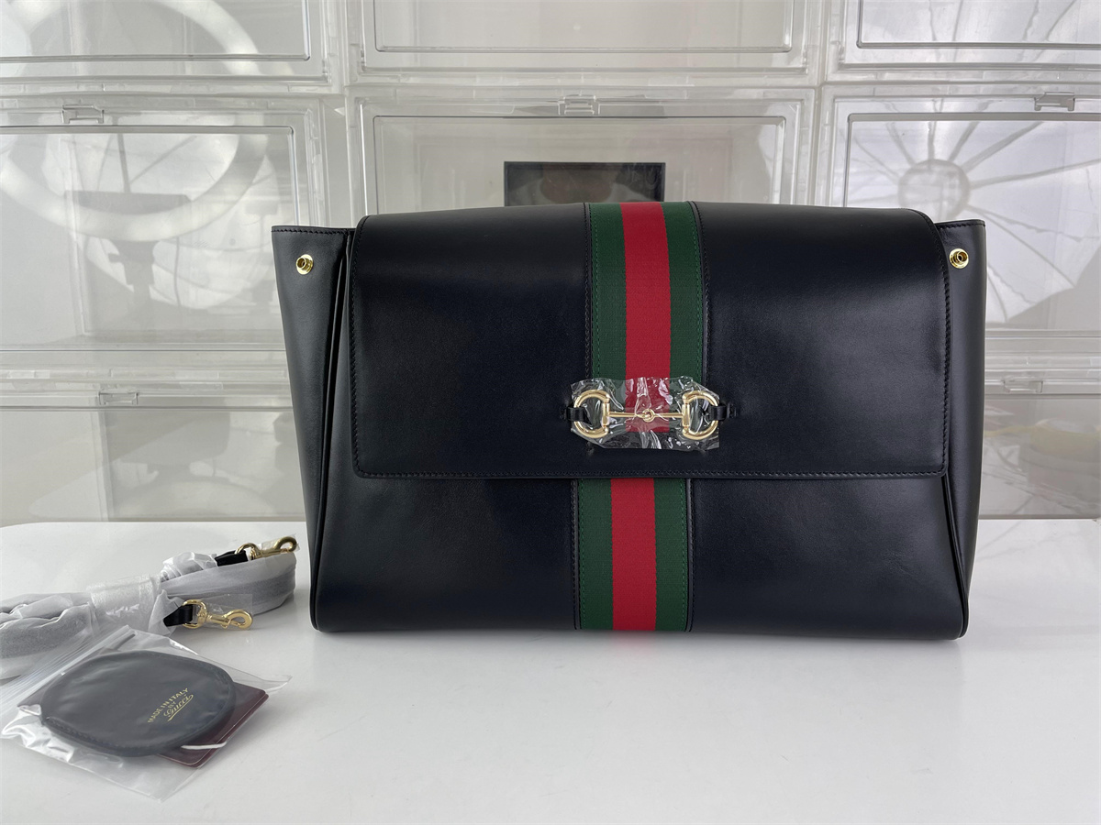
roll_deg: +0.2
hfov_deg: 67.3
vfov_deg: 53.1
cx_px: 550
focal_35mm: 26
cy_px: 412
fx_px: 827
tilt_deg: -11.1
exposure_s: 1/195
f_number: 1.6
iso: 32
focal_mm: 4.2
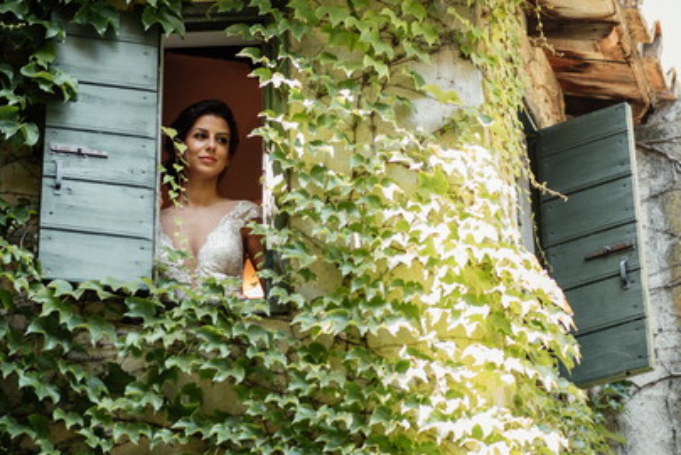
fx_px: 2347
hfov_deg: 16.5
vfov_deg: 11.1
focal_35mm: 124
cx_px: 357
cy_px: 211
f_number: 2
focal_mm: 85
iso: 250
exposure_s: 1/160
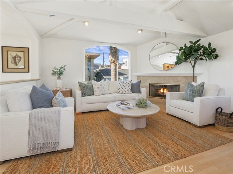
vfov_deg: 78.1
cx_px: 116
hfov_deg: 94.5
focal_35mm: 16
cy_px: 87
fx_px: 108
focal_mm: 8
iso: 800
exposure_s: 1/100
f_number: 9
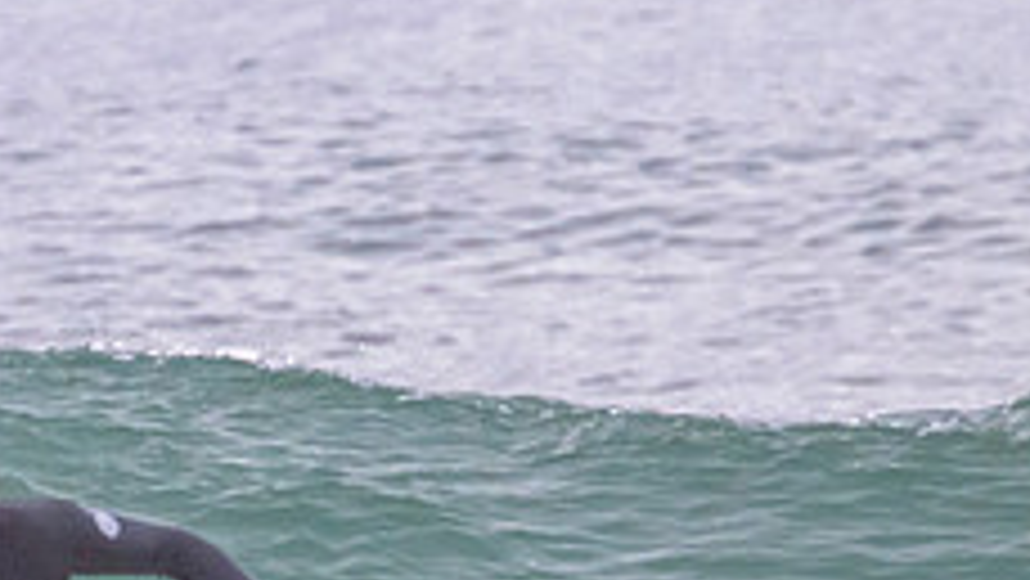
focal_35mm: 2540
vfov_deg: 0.5
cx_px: 200
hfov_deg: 0.9
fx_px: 69395
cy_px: 644
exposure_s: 1/1600
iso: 6400
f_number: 11
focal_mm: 800
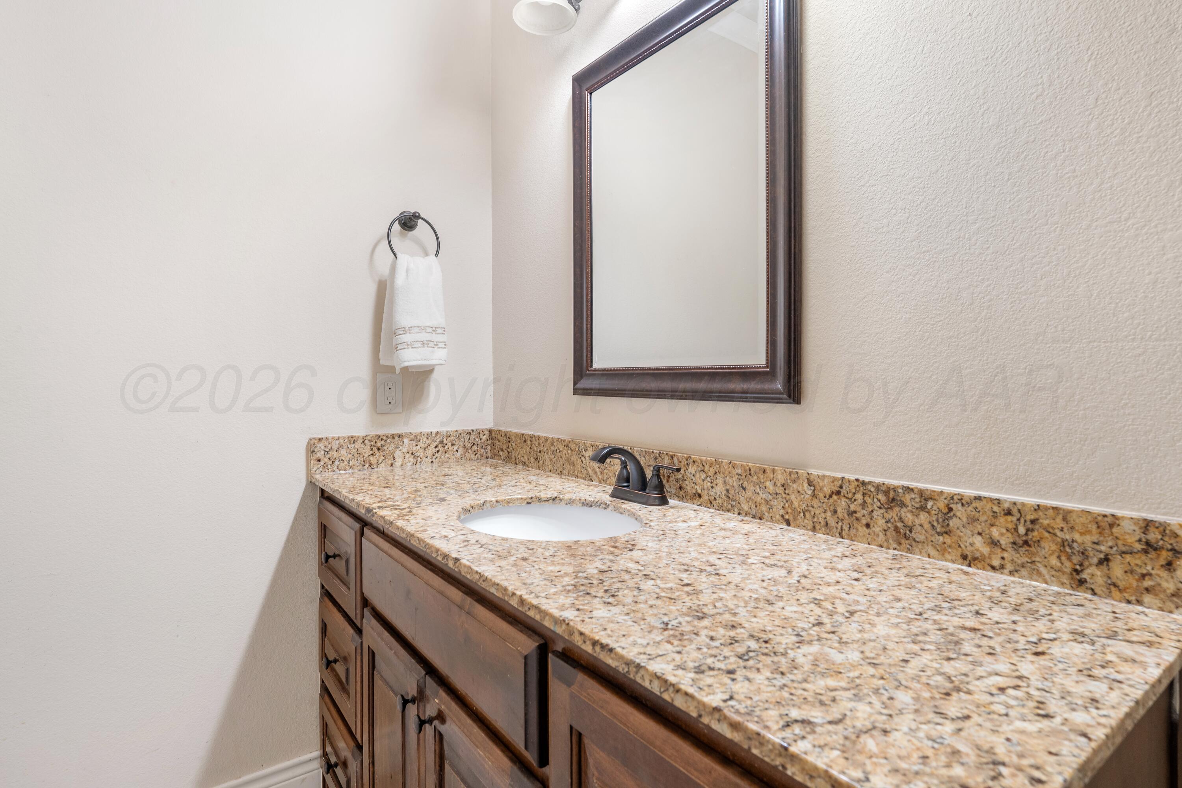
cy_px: 394
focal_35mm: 18
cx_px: 591
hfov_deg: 88.4
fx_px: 607
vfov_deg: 65.9
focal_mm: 18.5
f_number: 8
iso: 320
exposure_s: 1/1.25
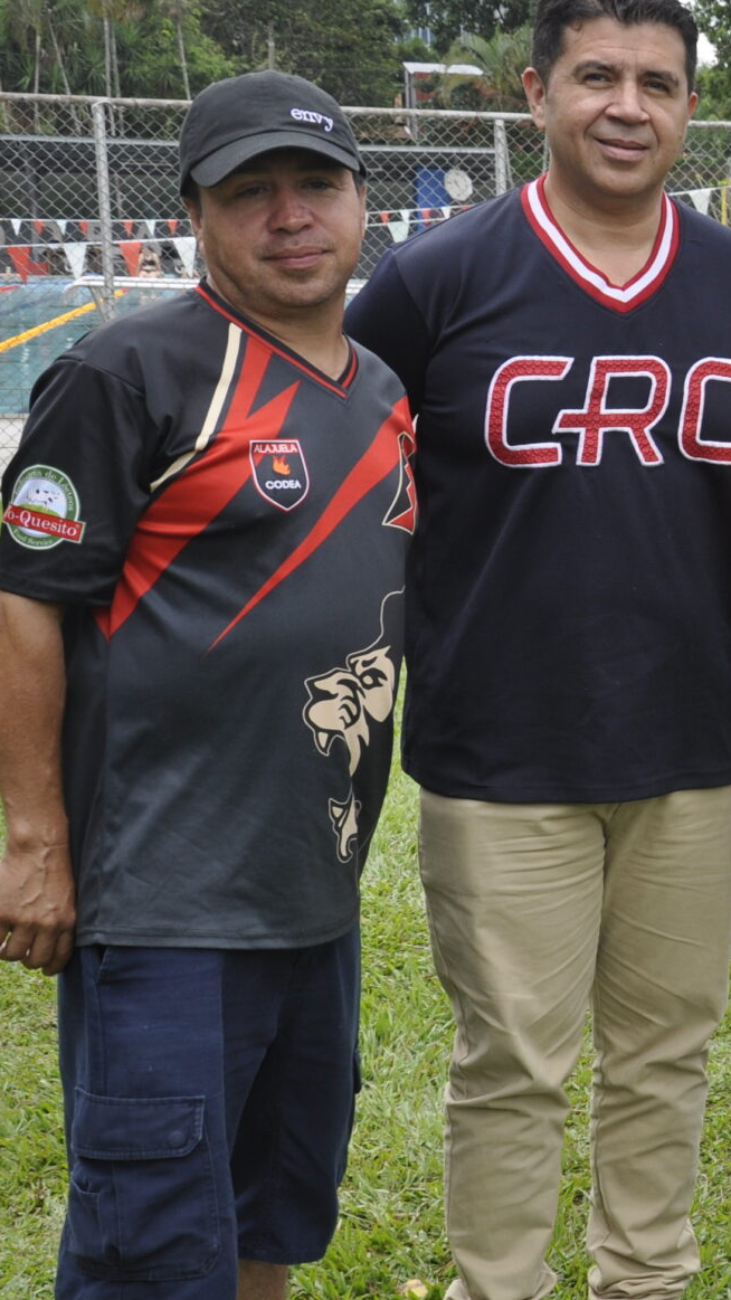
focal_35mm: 76
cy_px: 717
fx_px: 2619
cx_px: 1255
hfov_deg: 14.3
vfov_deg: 27.9
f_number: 7.1
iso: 200
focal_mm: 22
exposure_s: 1/200
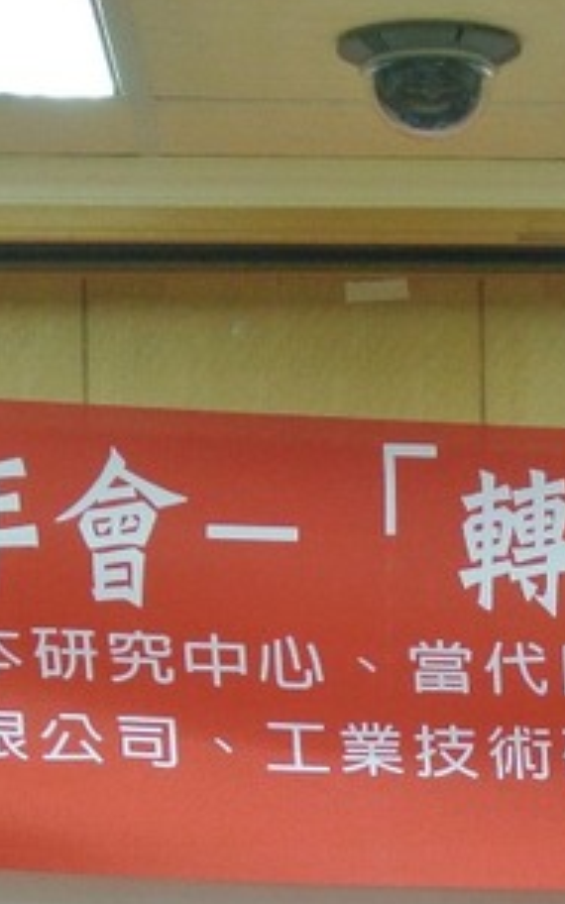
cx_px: 776
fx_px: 3967
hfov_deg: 8.0
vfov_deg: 12.6
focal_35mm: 161
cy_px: 1152
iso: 450
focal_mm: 15.1
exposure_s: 1/30
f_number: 4.2
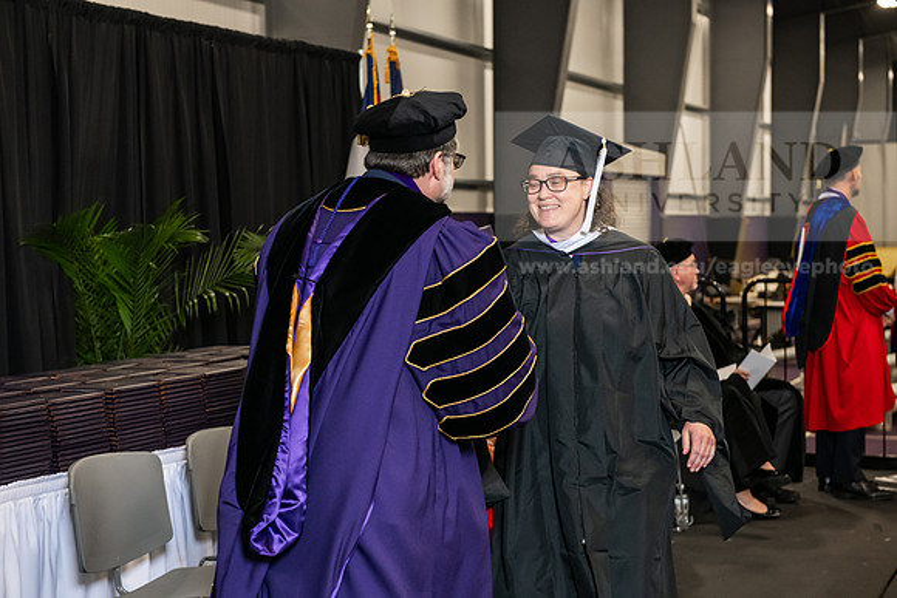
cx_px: 448
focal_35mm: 66
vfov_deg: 20.6
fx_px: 1645
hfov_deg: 30.5
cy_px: 299
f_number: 5
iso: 2500
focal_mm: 66
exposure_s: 1/200
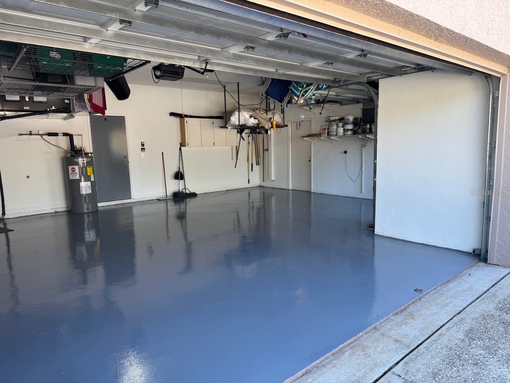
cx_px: 255
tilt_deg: -9.0
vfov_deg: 56.8
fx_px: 354
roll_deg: +1.4
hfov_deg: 71.6
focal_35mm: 24
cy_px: 192
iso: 64
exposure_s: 1/179
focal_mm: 6.76
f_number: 1.78
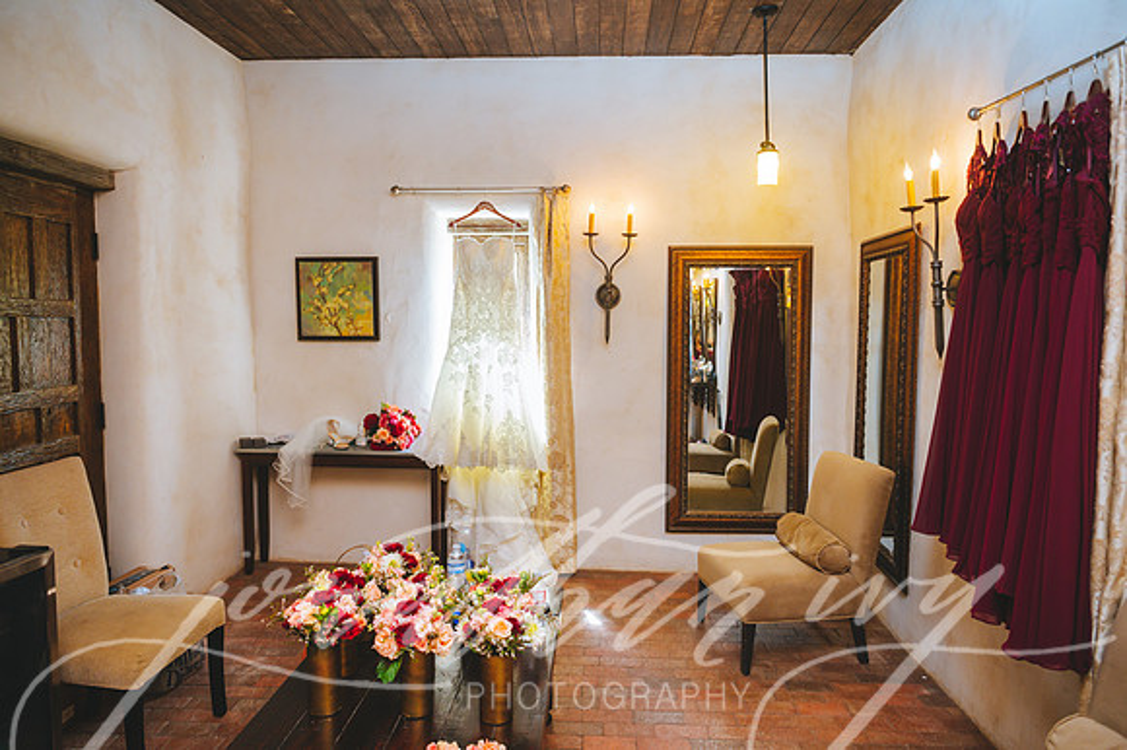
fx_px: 751
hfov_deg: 73.8
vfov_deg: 53.1
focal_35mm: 24
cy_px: 375
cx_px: 564
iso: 1000
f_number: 2.8
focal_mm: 24
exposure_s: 1/160
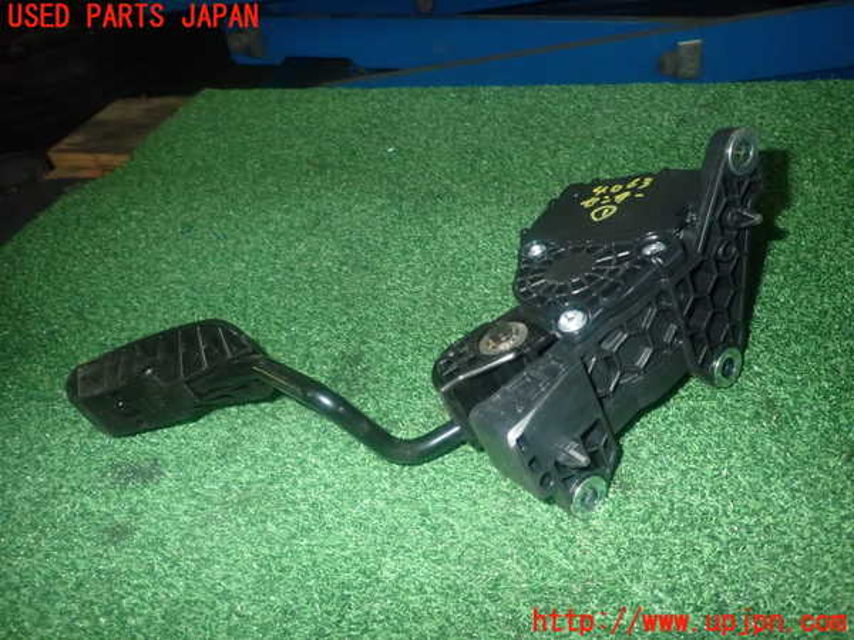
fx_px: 617
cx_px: 427
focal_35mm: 25
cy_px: 320
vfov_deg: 54.9
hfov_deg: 69.4
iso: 640
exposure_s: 1/30
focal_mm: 4.5
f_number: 5.6
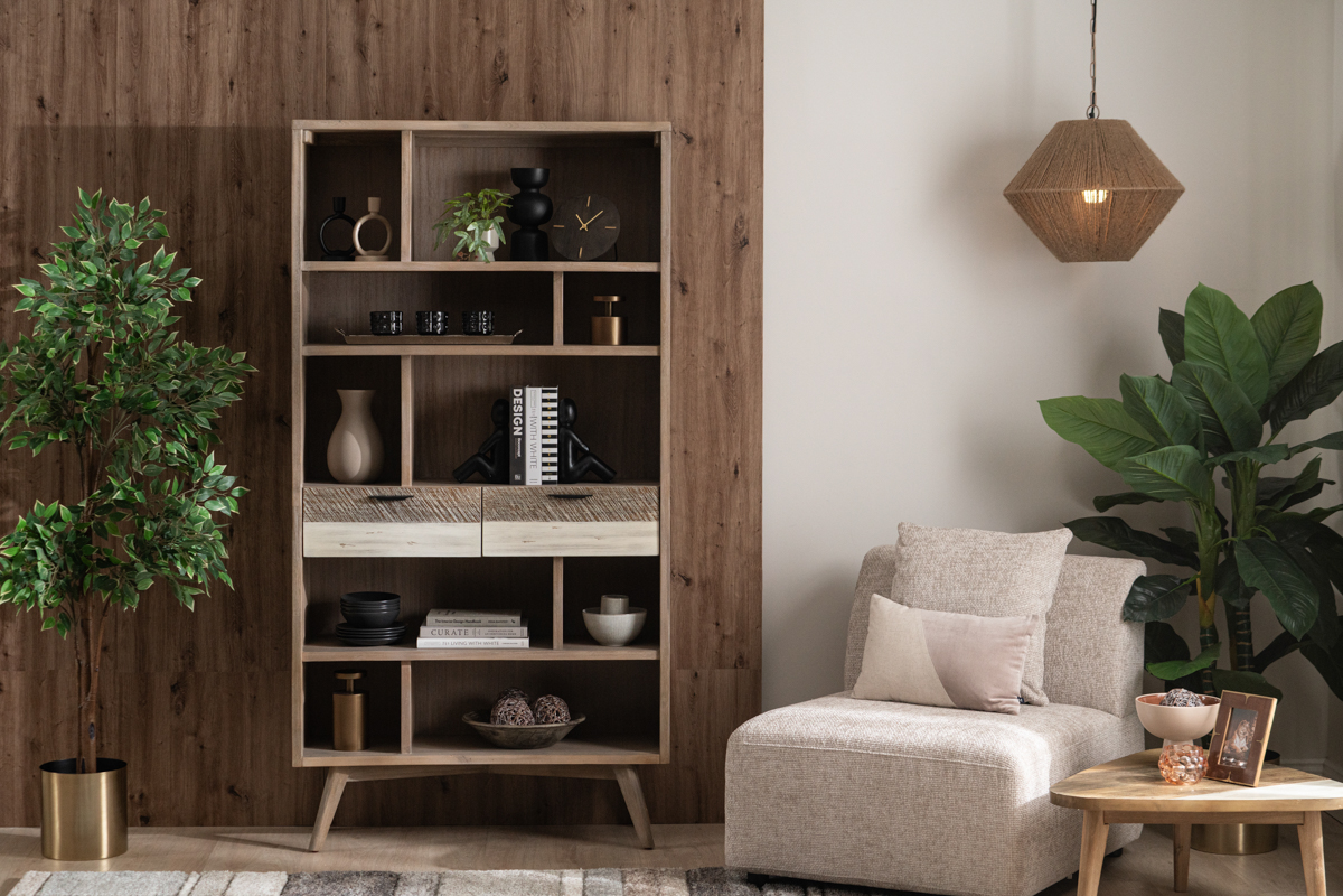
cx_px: 672
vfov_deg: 19.5
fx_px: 2611
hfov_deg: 28.8
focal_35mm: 70
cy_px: 448
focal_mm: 70
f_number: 6.3
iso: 1000
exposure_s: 1/125
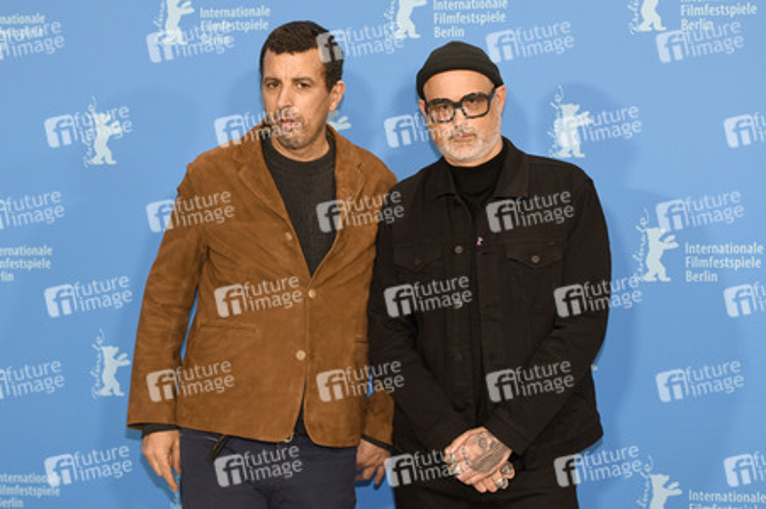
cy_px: 254
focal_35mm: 70
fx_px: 1488
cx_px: 383
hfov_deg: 28.9
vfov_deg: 19.4
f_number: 3.5
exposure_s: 1/320
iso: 800
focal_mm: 70
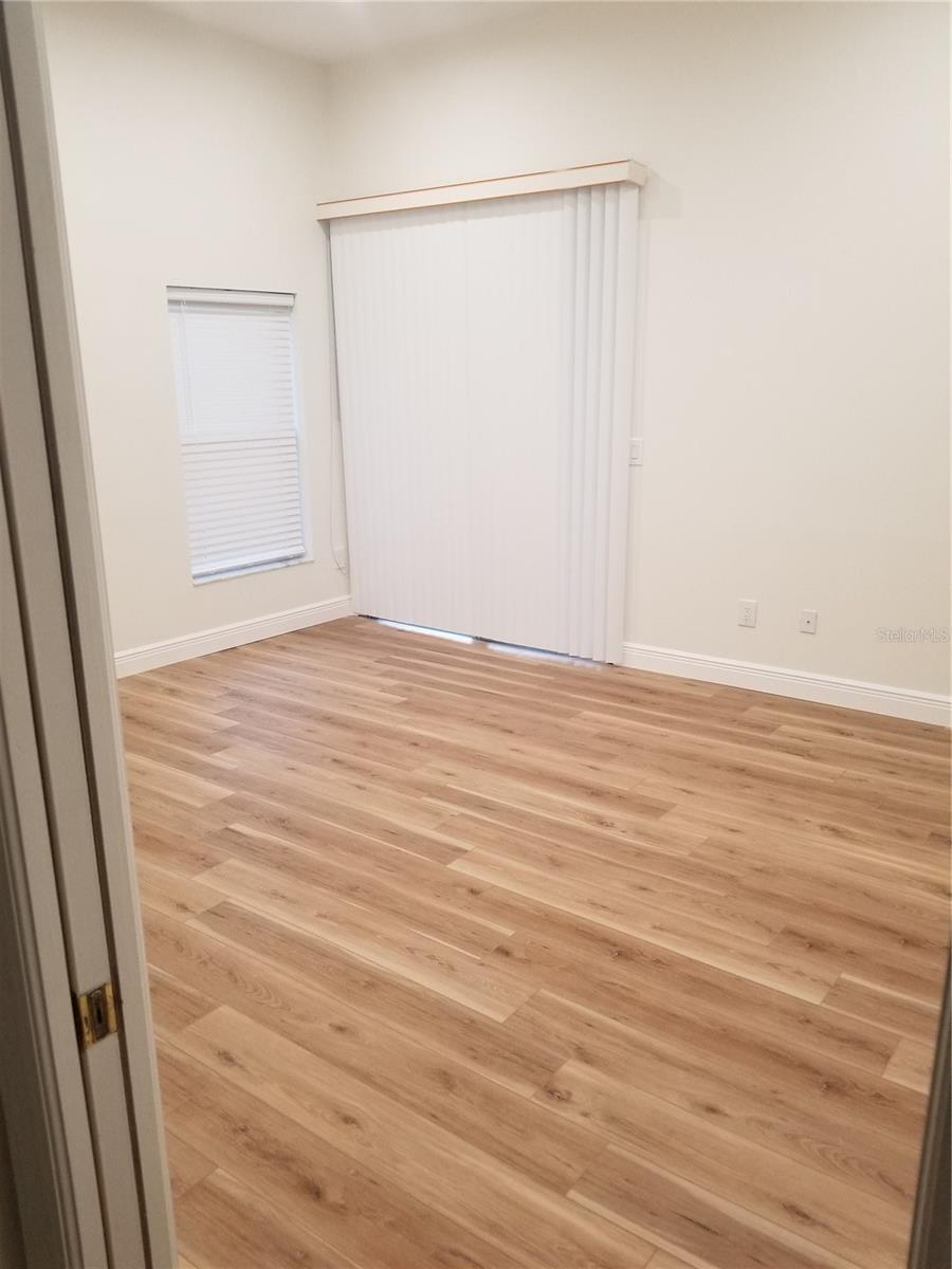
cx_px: 476
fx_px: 953
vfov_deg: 67.3
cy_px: 634
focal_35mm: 26
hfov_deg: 53.1
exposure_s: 1/60
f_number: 1.7
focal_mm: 4.3
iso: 200
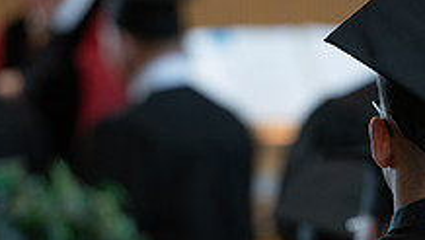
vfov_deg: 2.2
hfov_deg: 3.9
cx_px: 335
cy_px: 249
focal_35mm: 557
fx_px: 6282
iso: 640
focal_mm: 200
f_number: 2.8
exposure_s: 1/500
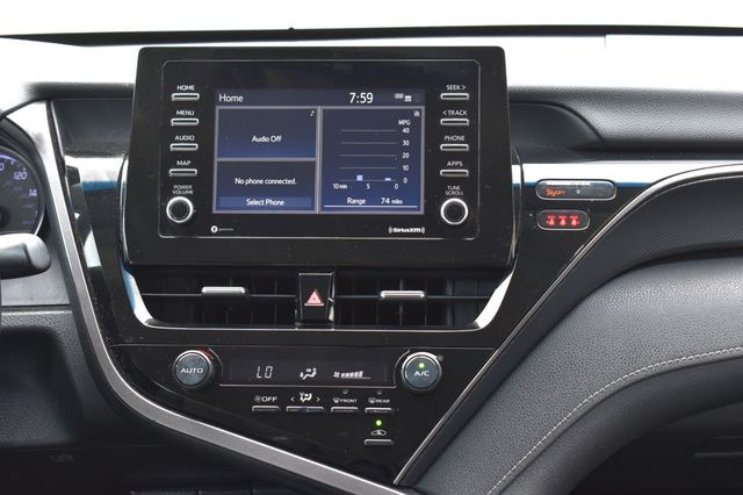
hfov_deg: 33.4
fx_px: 1238
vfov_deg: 22.6
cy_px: 248
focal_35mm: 60
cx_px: 372
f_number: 7.1
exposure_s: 1/30
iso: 400
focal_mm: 40
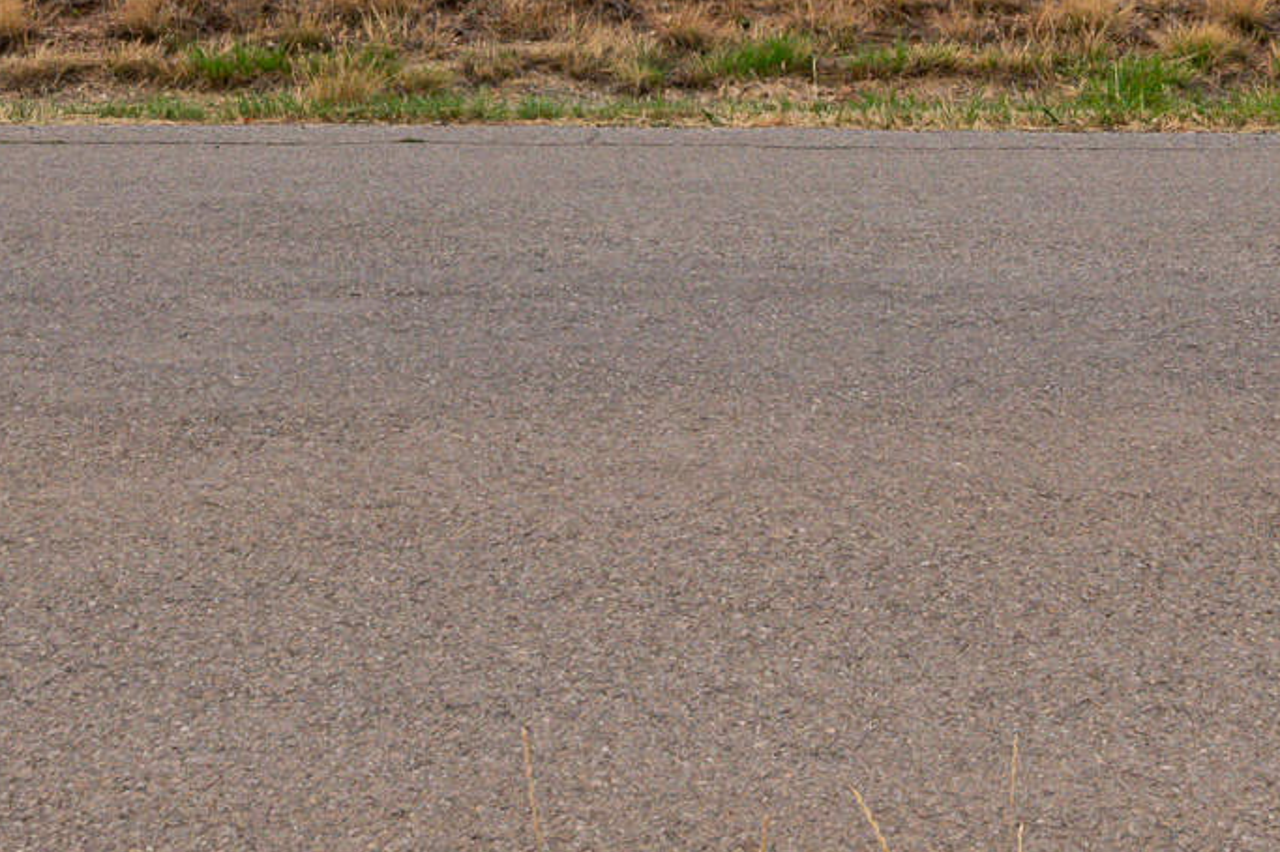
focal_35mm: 84
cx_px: 579
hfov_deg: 24.2
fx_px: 2986
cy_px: -222
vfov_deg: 15.5
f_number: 11
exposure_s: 1/1000
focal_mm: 28
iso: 250
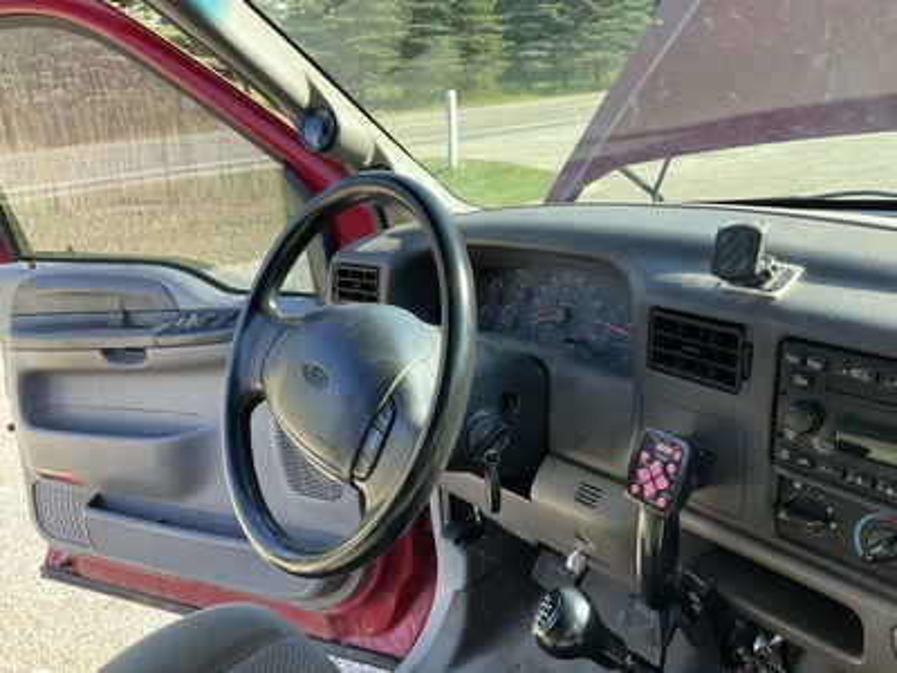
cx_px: 448
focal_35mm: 29
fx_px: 751
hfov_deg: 61.7
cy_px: 336
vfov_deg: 48.2
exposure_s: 1/123
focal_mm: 3
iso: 16
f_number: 1.8
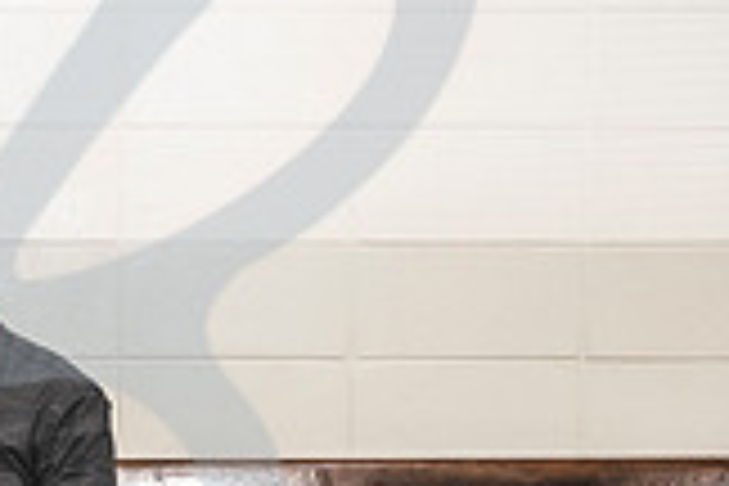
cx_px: -234
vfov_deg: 10.6
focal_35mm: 129
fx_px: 2612
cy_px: 349
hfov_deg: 15.1
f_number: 2.8
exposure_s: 1/160
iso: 500
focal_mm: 36
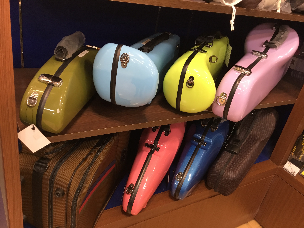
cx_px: 152
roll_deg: -11.8
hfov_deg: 58.4
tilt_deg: -27.5
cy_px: 114
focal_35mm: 31
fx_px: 272
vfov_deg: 45.4
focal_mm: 3.3
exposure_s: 1/30
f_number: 2.4
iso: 50
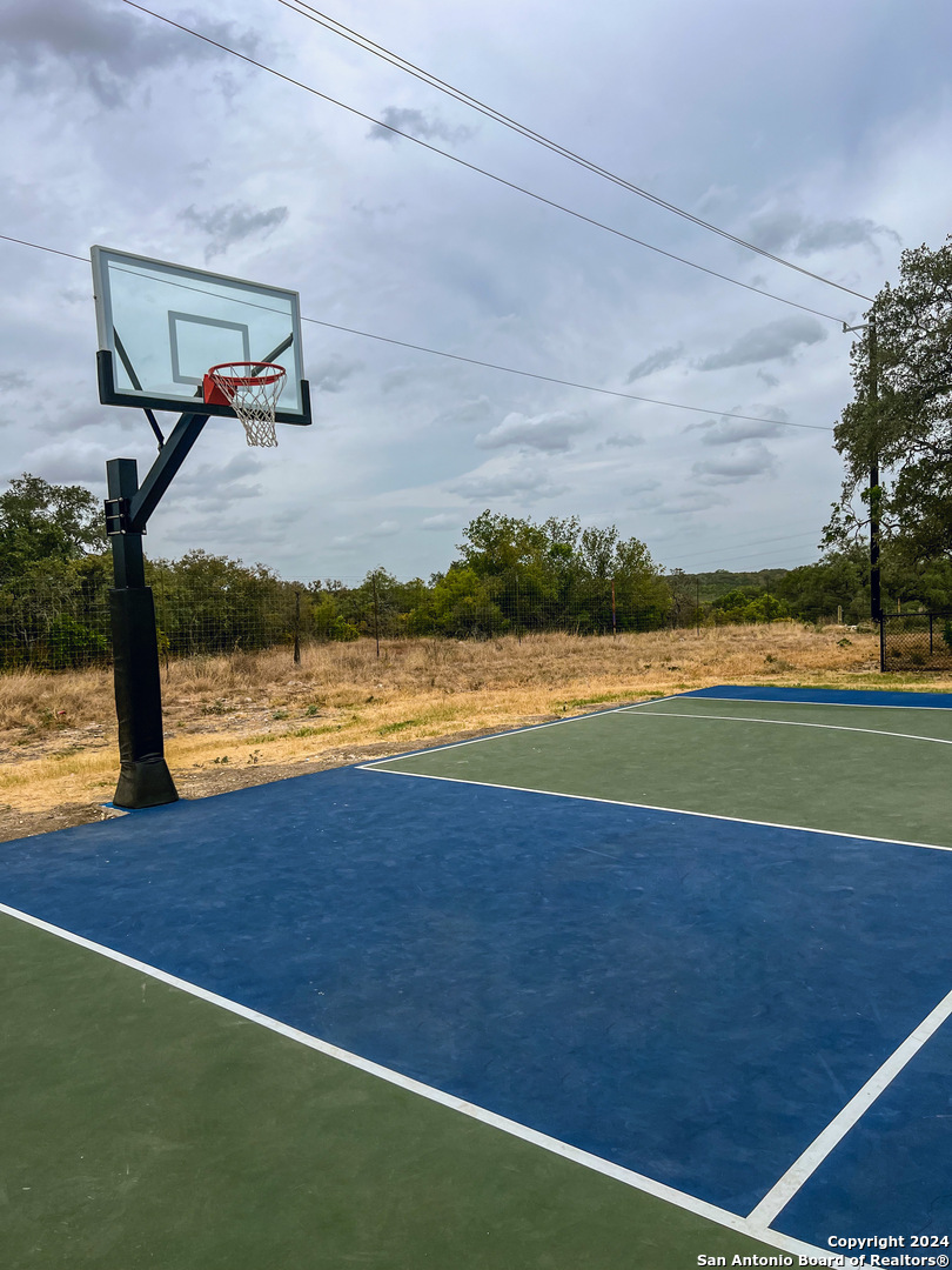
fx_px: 953
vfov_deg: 67.3
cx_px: 476
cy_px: 635
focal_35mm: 26
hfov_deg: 53.1
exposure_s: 1/5600
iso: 50
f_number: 1.5
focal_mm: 5.7
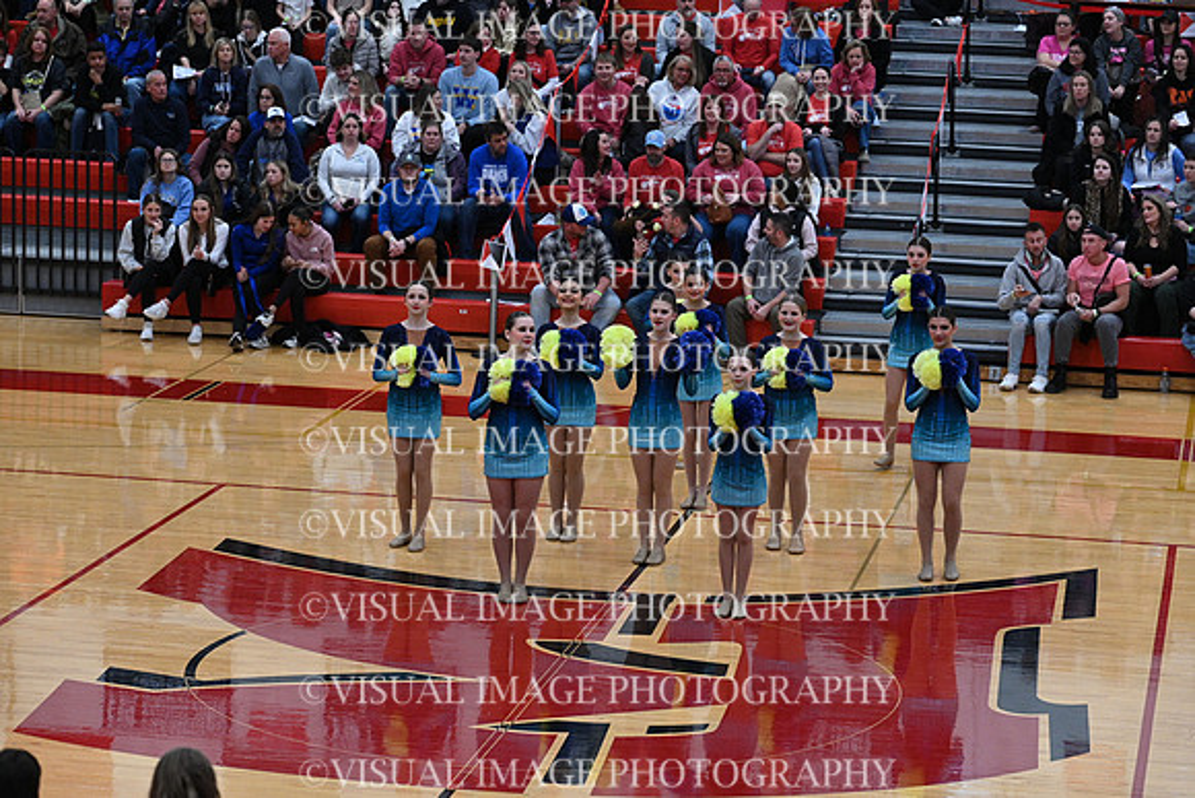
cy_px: 399
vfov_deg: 13.0
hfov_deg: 19.5
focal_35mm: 105
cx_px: 598
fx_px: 3486
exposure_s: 1/400
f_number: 4
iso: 4000
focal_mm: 105
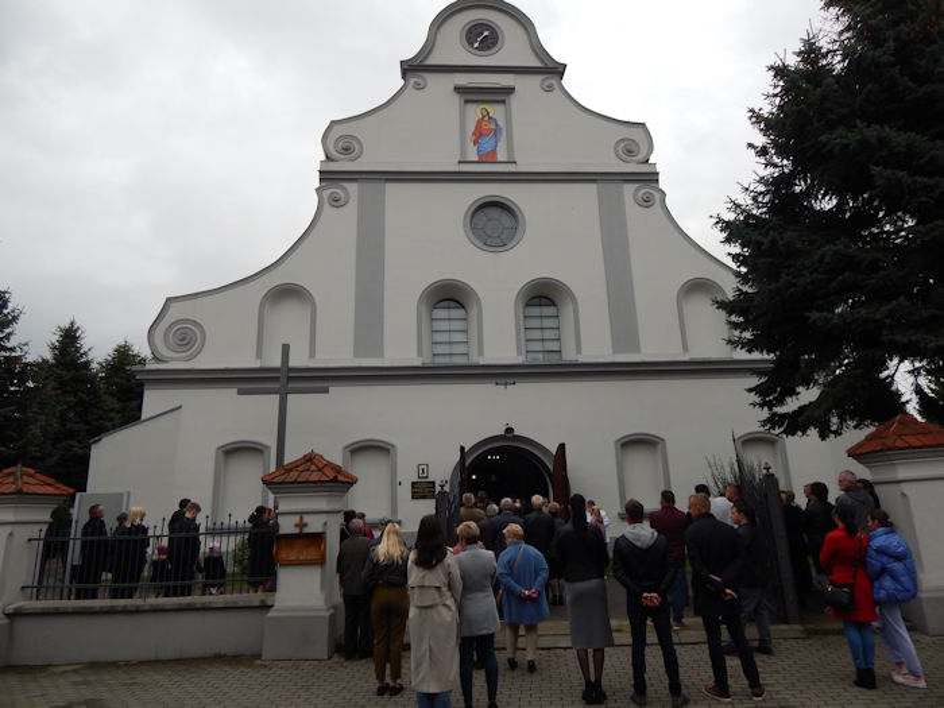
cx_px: 472
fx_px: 627
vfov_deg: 58.9
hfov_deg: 73.9
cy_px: 354
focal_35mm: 23
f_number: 3
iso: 125
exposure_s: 1/1000
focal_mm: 4
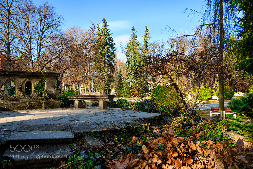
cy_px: 84
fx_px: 225
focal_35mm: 32
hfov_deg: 58.7
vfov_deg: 41.2
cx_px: 126
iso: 80
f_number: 8
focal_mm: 32
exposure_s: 1/50
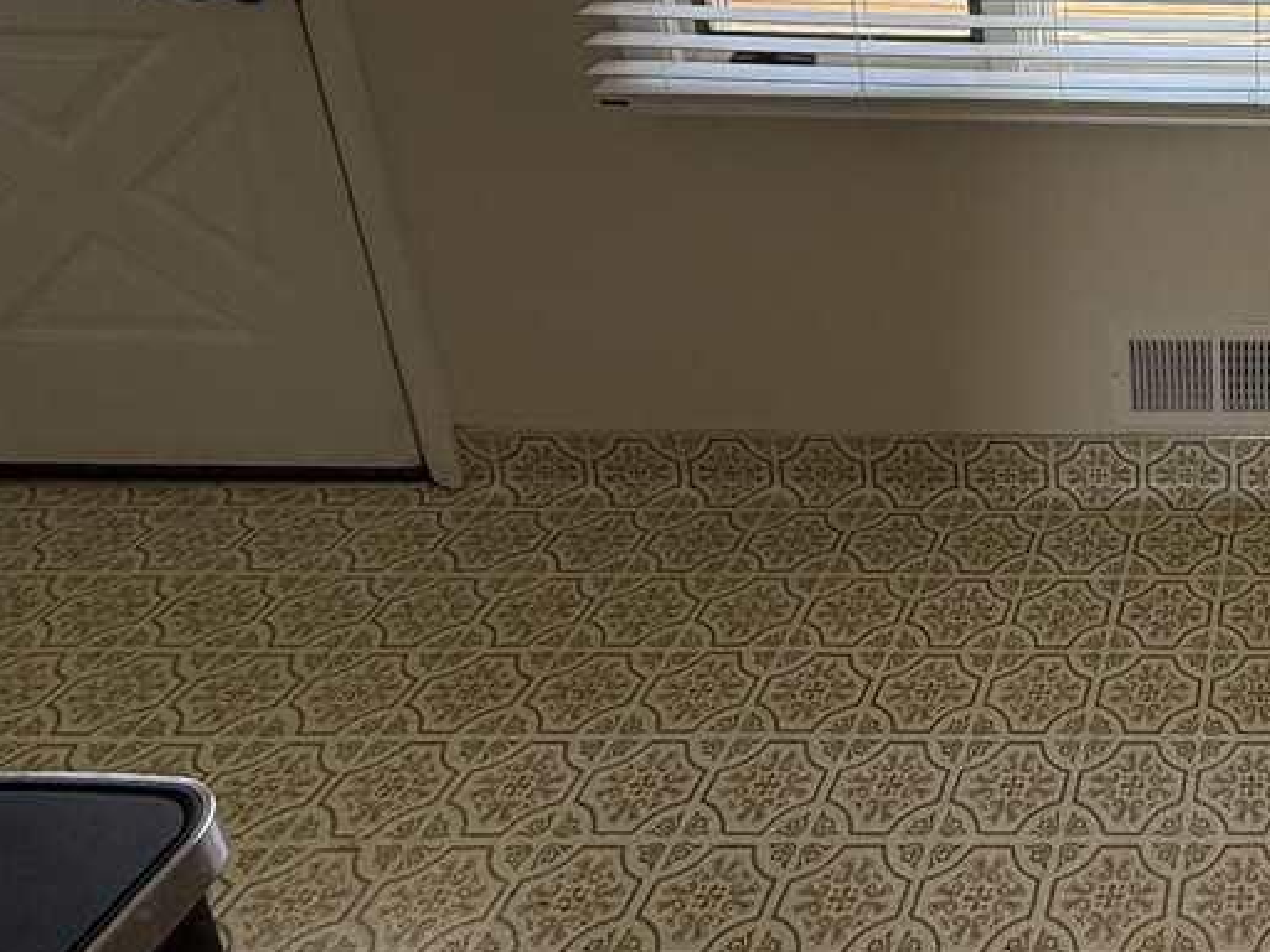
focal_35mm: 35
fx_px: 1284
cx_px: 1406
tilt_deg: -19.6
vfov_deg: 37.9
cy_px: 92
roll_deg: -2.1
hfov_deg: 41.5
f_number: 2.2
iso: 64
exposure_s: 1/256
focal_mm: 2.22
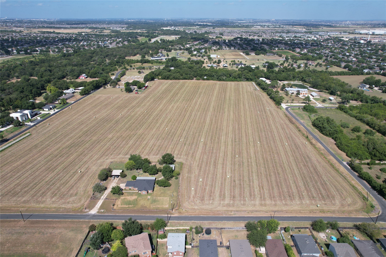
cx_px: 193
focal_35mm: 22
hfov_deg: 78.6
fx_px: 236
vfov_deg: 57.2
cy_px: 128
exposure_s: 1/2000
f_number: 2.8
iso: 100
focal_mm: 8.38
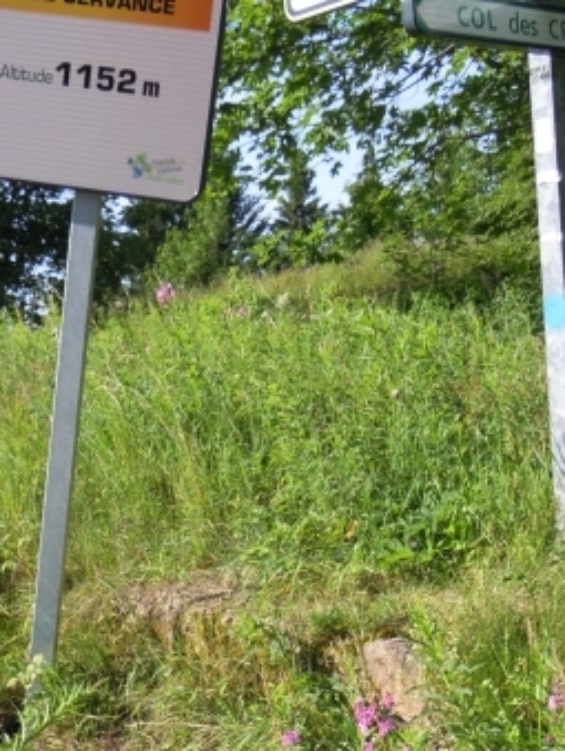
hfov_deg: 22.3
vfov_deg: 29.0
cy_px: 545
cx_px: 255
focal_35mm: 66
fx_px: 1434
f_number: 2.7
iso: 100
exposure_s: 1/800
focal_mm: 5
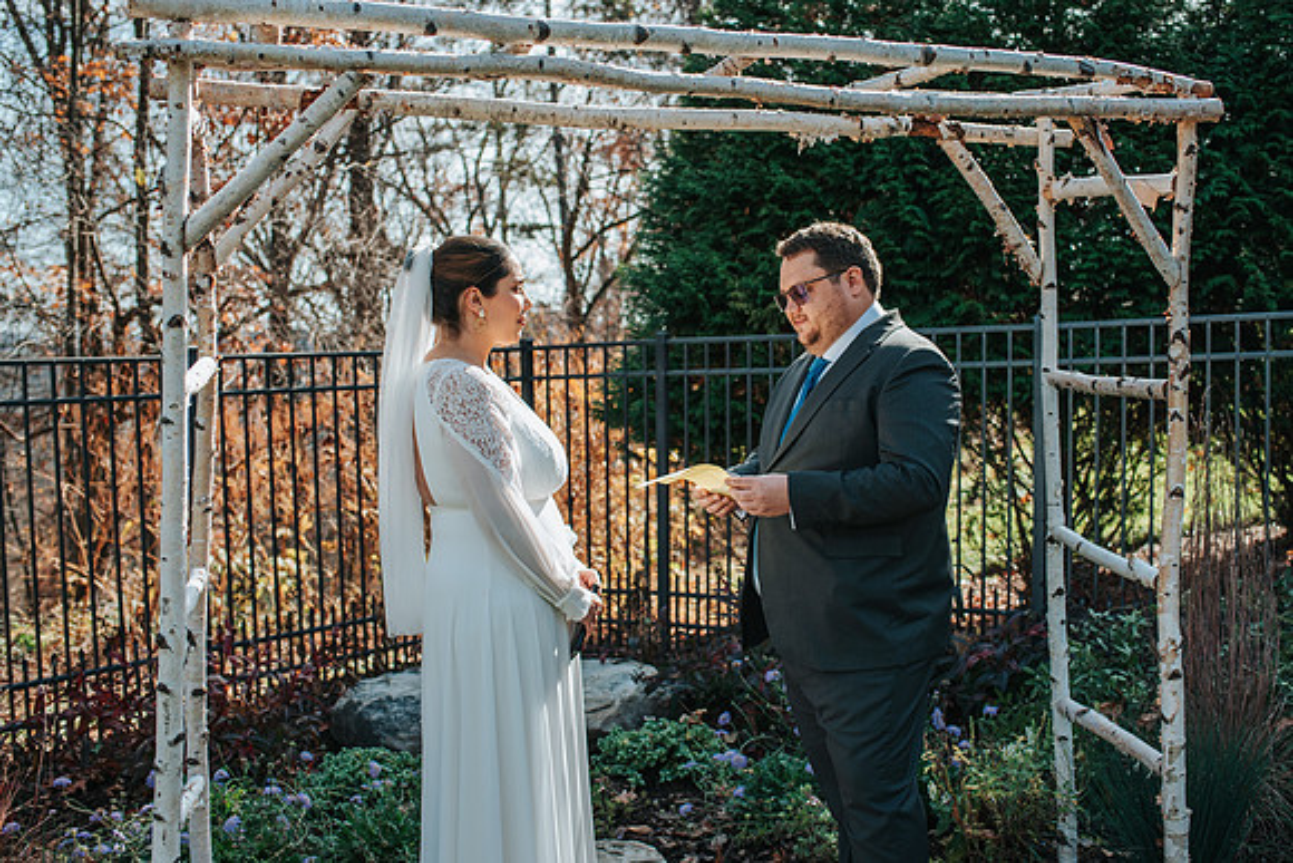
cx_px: 690
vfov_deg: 34.8
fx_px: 1377
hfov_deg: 50.2
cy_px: 403
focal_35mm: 38
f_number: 3.5
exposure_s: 1/1250
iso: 360
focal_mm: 35
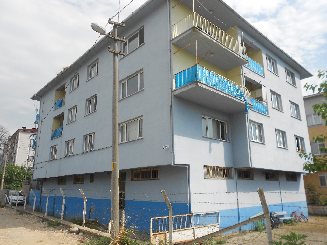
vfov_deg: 53.1
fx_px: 246
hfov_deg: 67.3
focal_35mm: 26
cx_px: 164
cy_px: 122
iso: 80
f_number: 3.2
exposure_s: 1/1000
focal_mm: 4.6
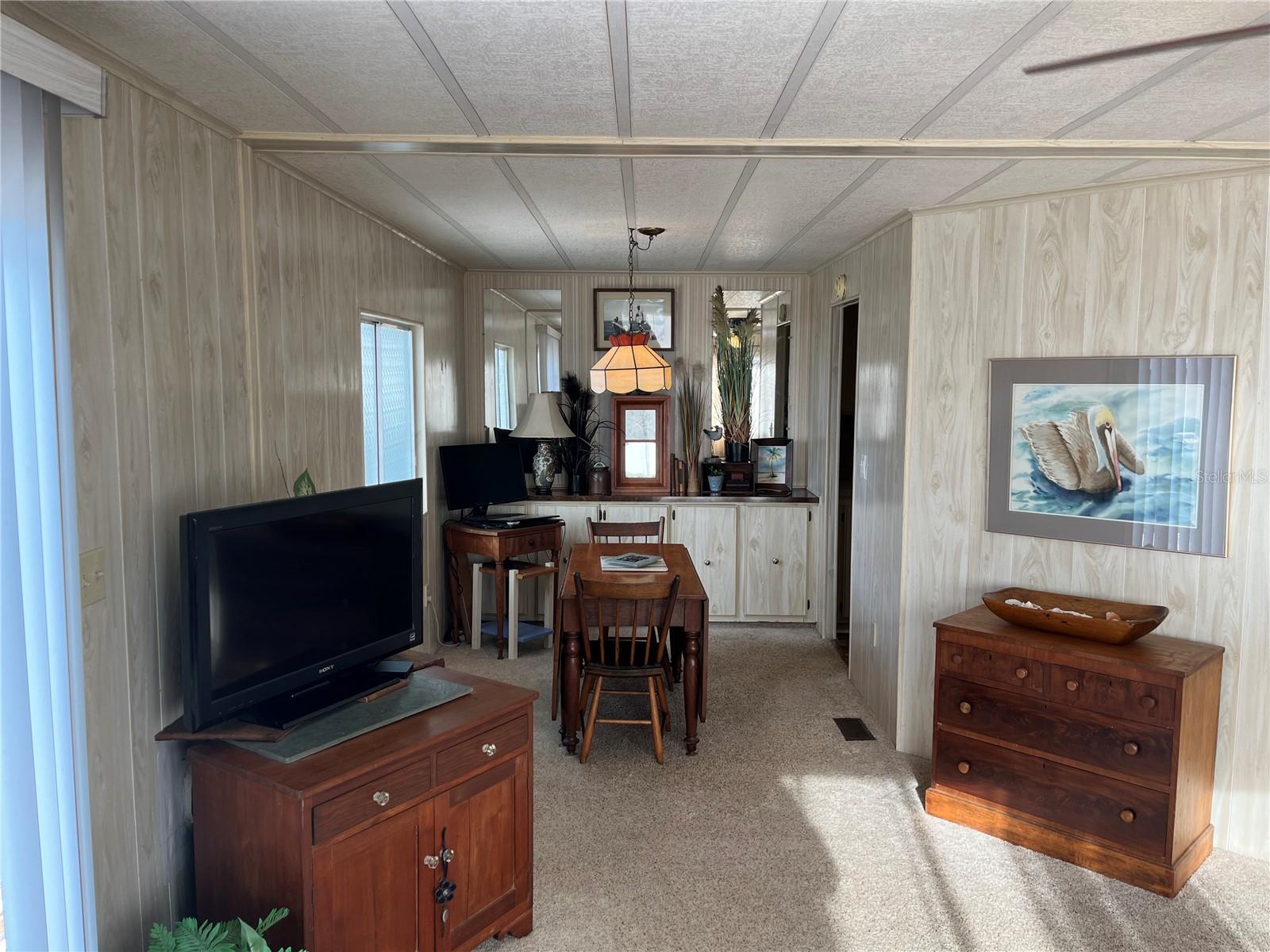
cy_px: 476
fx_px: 954
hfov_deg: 67.3
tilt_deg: -5.5
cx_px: 635
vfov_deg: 53.1
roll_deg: +0.6
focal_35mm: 26
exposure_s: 1/167
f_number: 1.6
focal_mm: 5.1
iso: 40
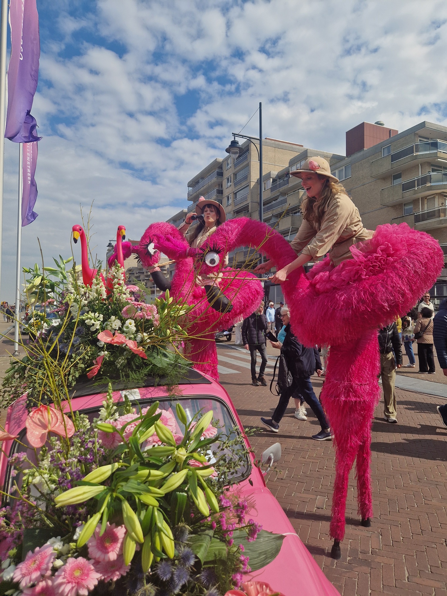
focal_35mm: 23
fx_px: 396
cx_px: 224
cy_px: 298
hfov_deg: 58.9
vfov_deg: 73.9
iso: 50
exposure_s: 1/3816
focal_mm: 5.4
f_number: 1.8
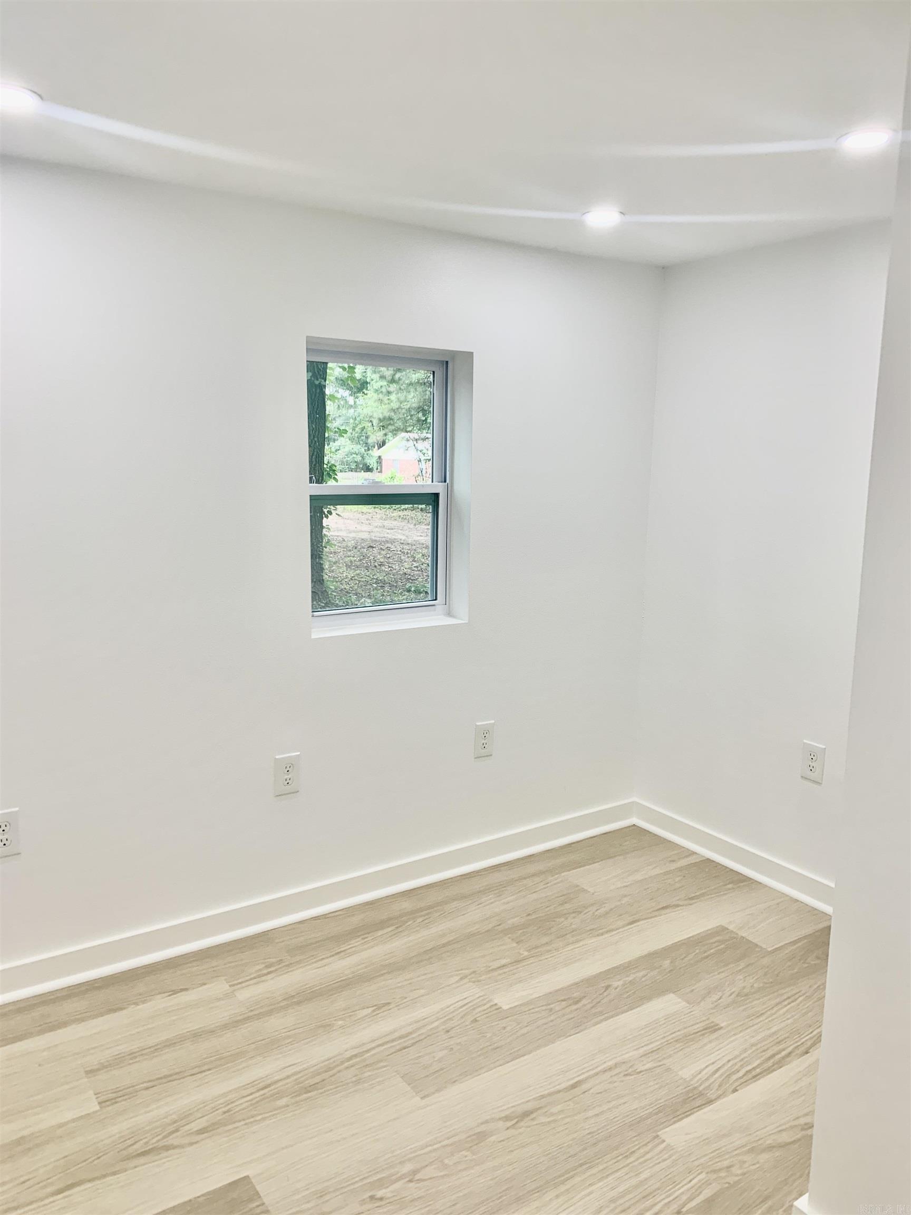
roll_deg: -1.8
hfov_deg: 53.1
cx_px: 456
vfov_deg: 67.3
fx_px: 912
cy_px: 608
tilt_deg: -8.9
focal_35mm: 26
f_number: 1.8
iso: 64
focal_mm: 4.25
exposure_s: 1/120
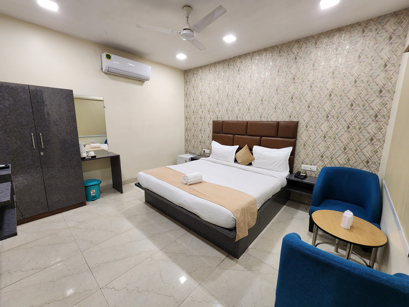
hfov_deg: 106.2
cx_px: 204
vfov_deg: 89.9
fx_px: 154
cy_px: 154
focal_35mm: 13
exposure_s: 1/50
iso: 160
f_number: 2.2
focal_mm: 2.2
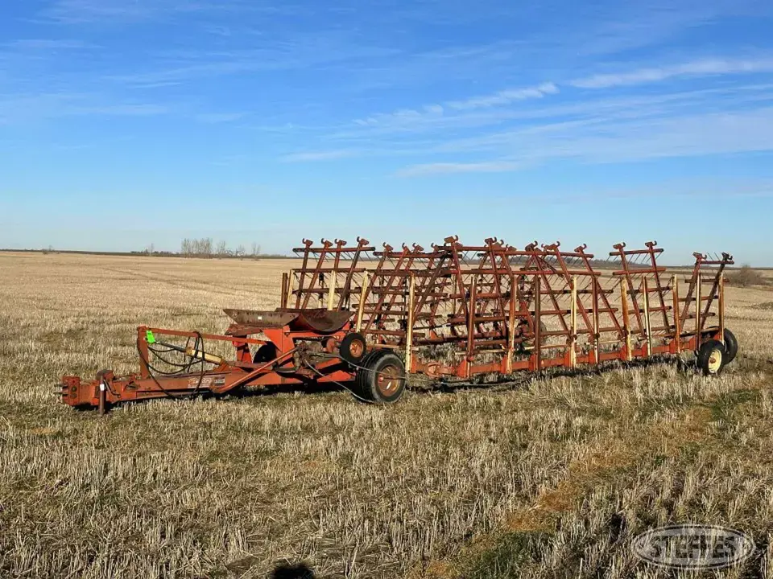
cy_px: 290
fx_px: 1072
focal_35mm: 48
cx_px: 386
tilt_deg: +1.6
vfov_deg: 30.3
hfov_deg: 39.7
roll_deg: -0.2
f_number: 1.78
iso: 64
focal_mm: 6.86
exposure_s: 1/6211
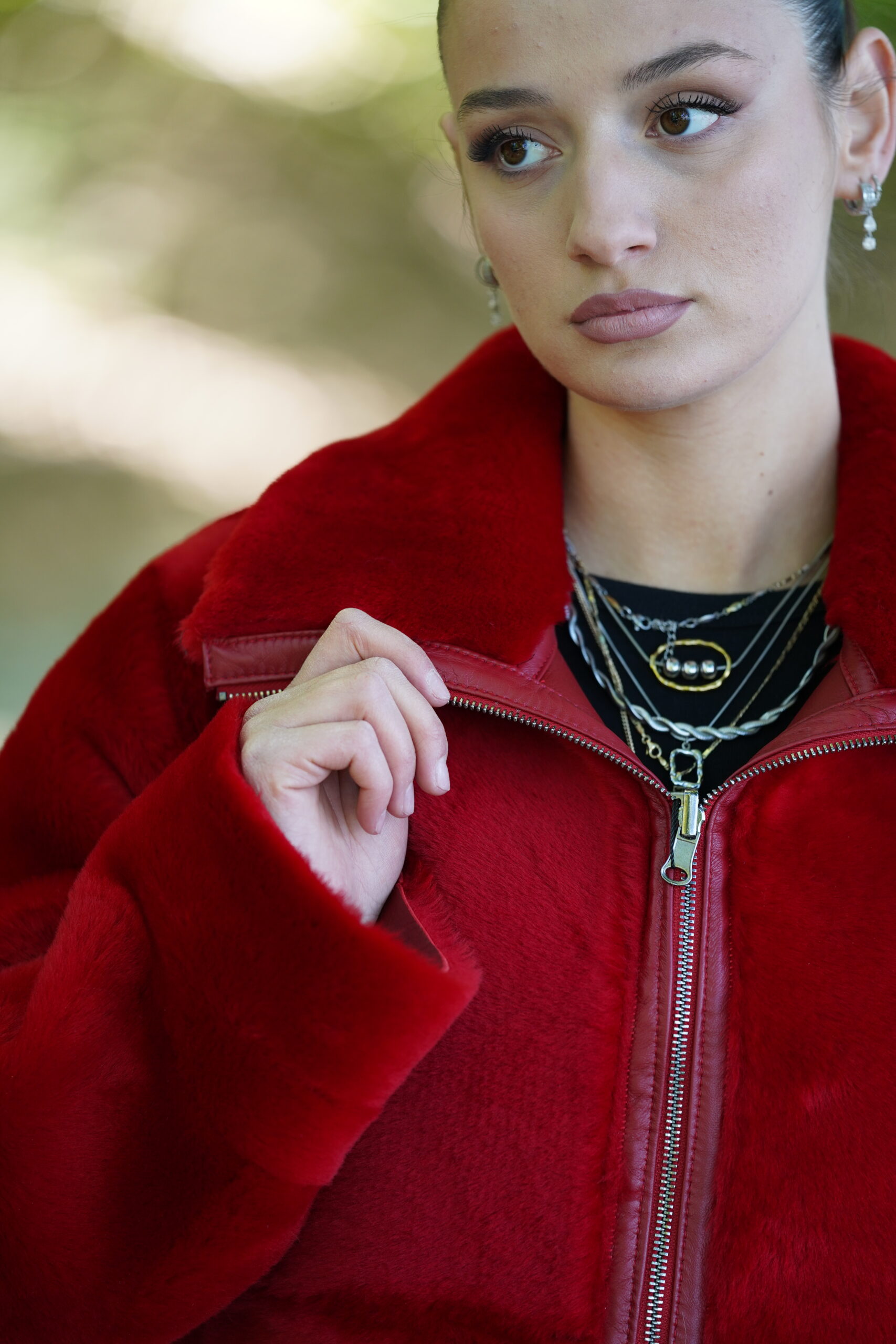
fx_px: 6943
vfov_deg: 11.1
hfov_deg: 7.4
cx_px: 448
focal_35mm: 186
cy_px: 672
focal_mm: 186
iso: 500
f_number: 2.8
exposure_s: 1/320
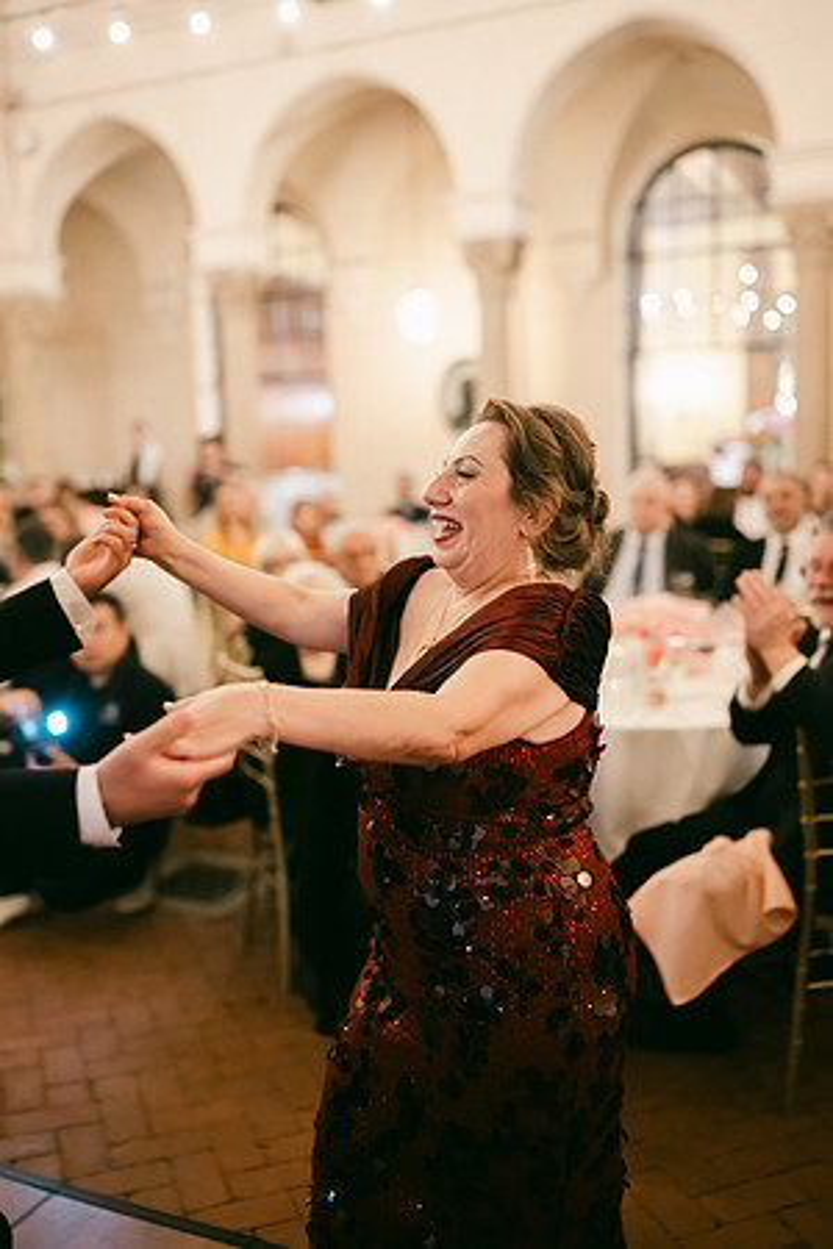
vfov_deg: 54.4
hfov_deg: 37.9
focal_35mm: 35
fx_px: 1215
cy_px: 624
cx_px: 416
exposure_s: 1/125
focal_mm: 35
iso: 6400
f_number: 1.4
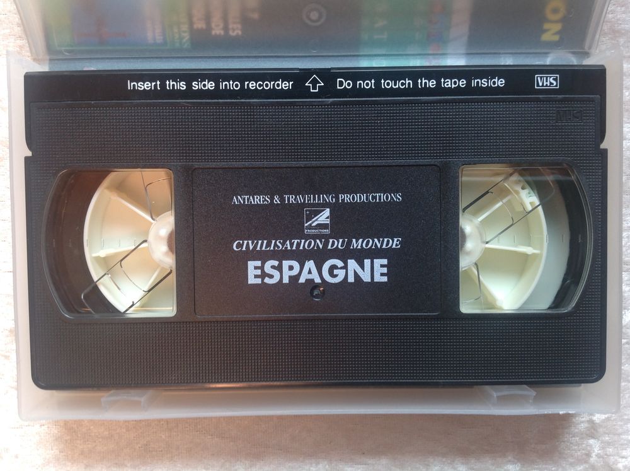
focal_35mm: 35
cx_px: 315
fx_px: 636
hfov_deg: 52.7
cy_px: 236
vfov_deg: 40.6
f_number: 2.4
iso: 50
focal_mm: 4.28
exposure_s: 1/20
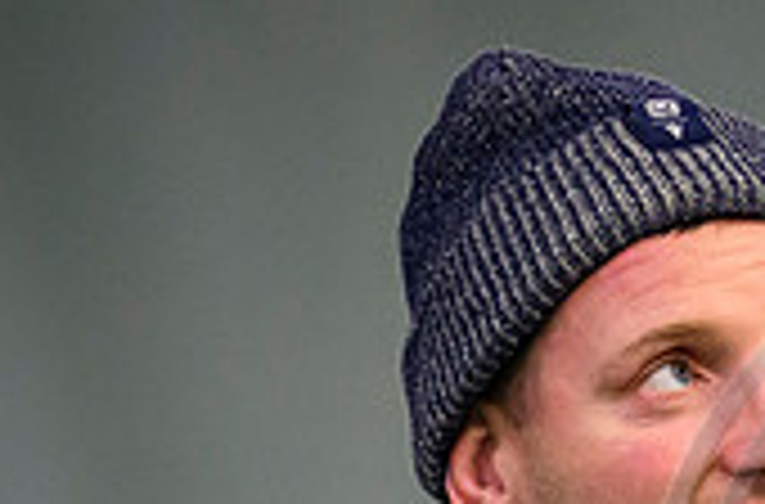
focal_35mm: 1922
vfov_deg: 0.7
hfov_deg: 1.1
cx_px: 691
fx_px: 40692
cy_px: 926
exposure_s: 1/1600
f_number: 3.2
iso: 6400
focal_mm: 400
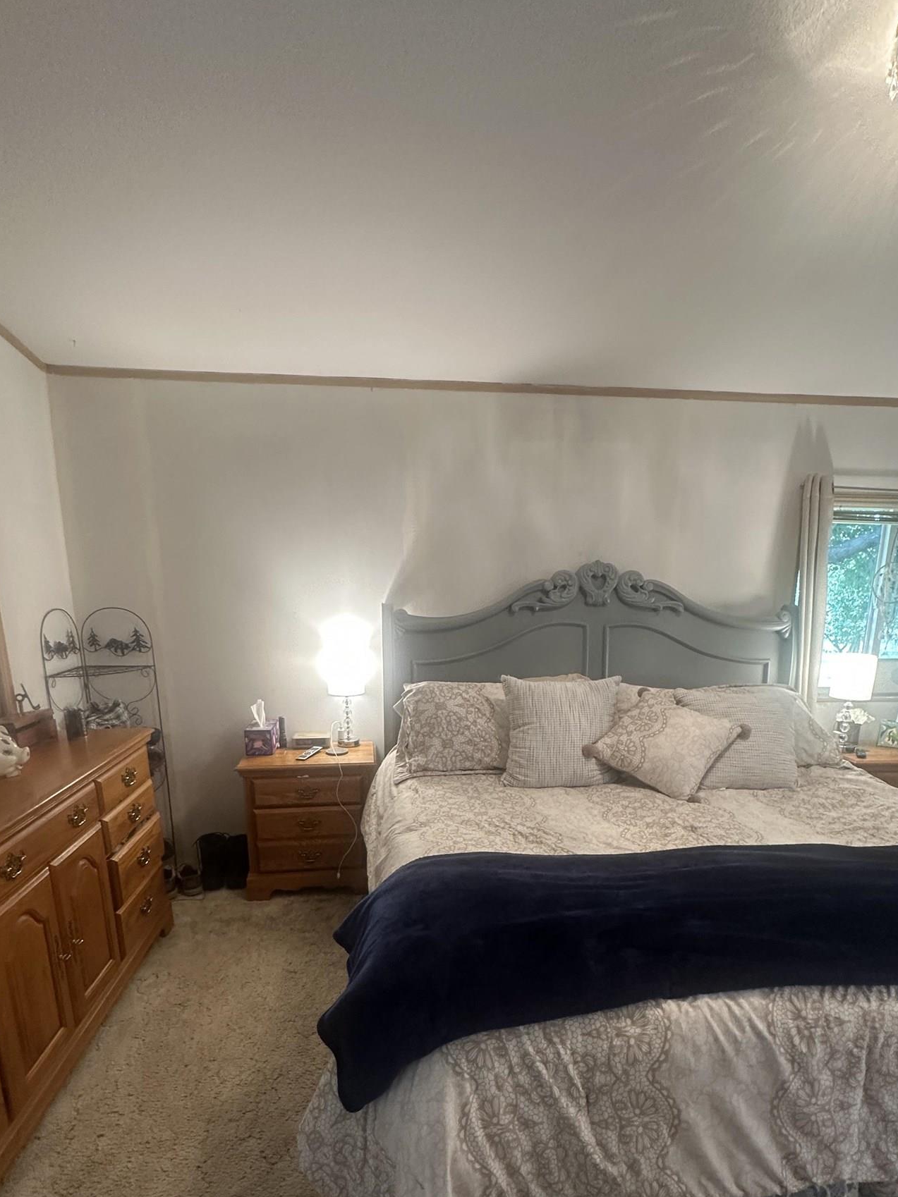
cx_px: 456
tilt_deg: -13.8
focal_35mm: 19
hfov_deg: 68.7
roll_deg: -1.2
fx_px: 657
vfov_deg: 83.2
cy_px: 742
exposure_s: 1/60
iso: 250
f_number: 2.2
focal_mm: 2.22
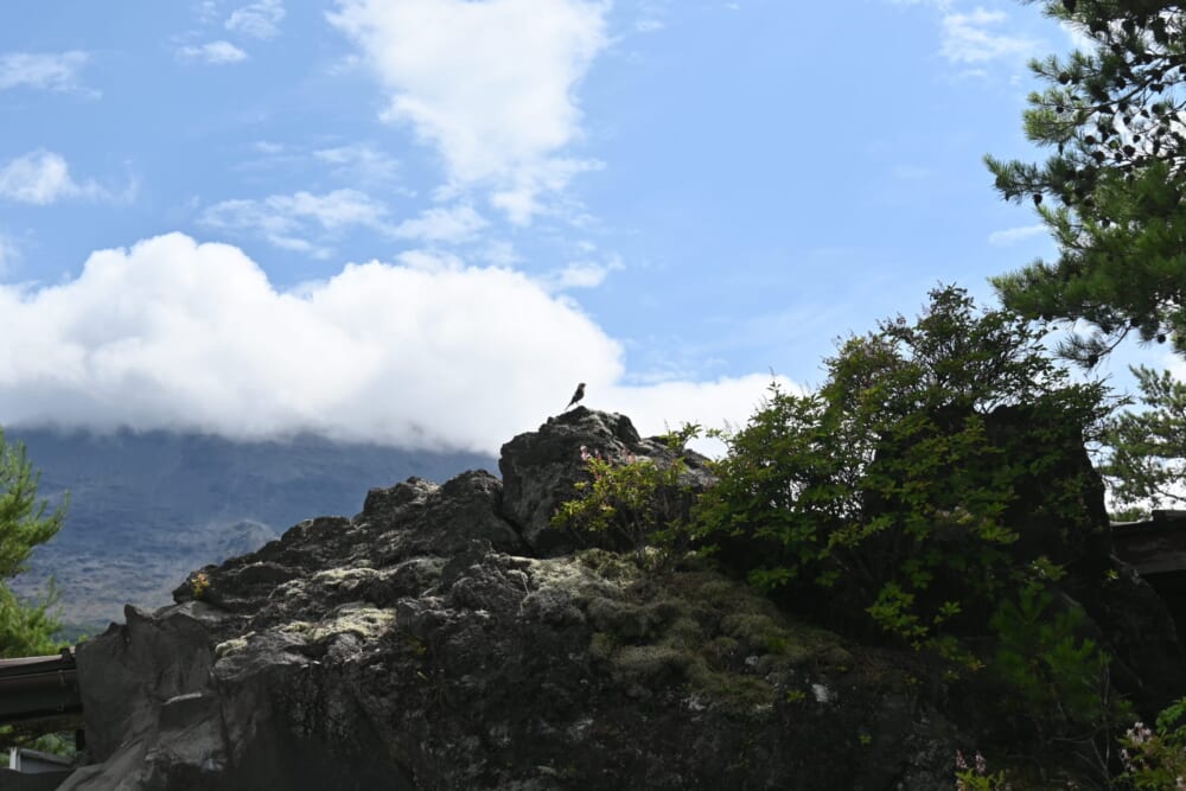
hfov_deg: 27.0
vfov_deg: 18.2
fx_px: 2471
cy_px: 396
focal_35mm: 75
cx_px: 593
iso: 100
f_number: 7.1
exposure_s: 1/400
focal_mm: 50
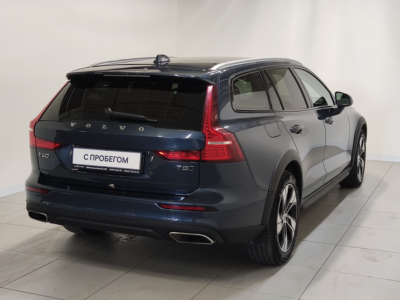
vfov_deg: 28.6
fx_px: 589
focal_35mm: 51
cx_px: 200
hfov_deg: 37.5
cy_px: 150
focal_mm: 4.74
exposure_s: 1/50
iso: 223
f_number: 1.79
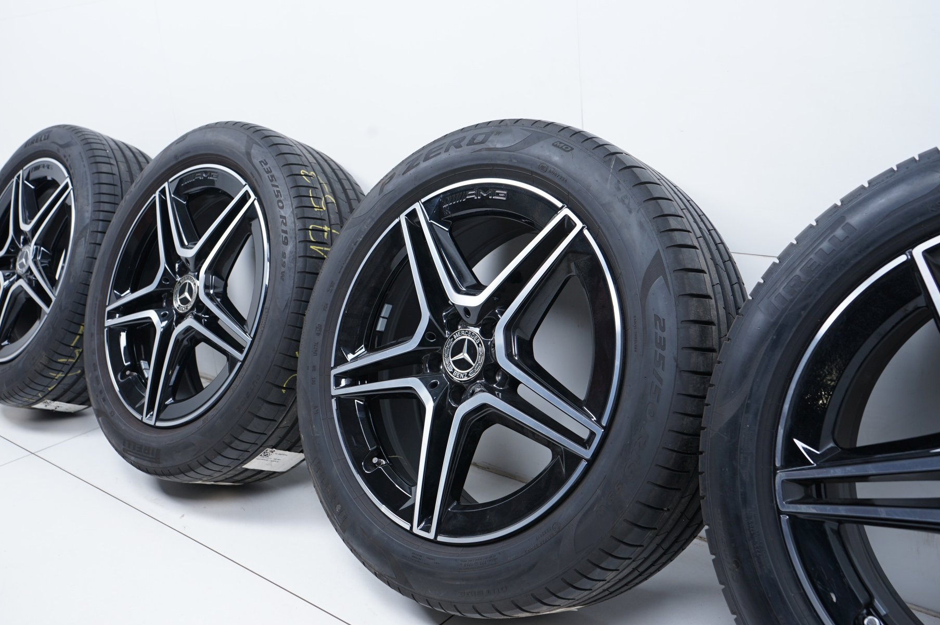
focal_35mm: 34
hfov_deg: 55.8
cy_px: 302
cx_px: 445
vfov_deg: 38.8
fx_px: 887
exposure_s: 1/125
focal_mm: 32
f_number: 7.1
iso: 250
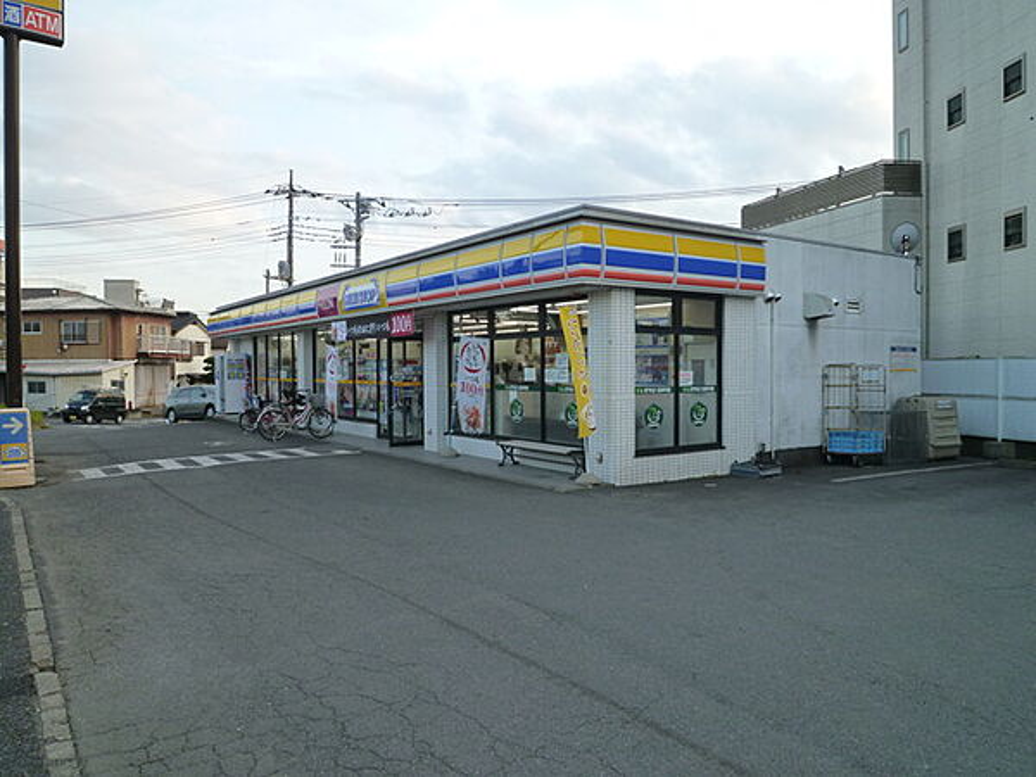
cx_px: 518
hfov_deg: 69.4
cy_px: 388
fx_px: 748
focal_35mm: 25
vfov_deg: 54.9
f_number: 3.5
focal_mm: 4.5
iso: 125
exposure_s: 1/125
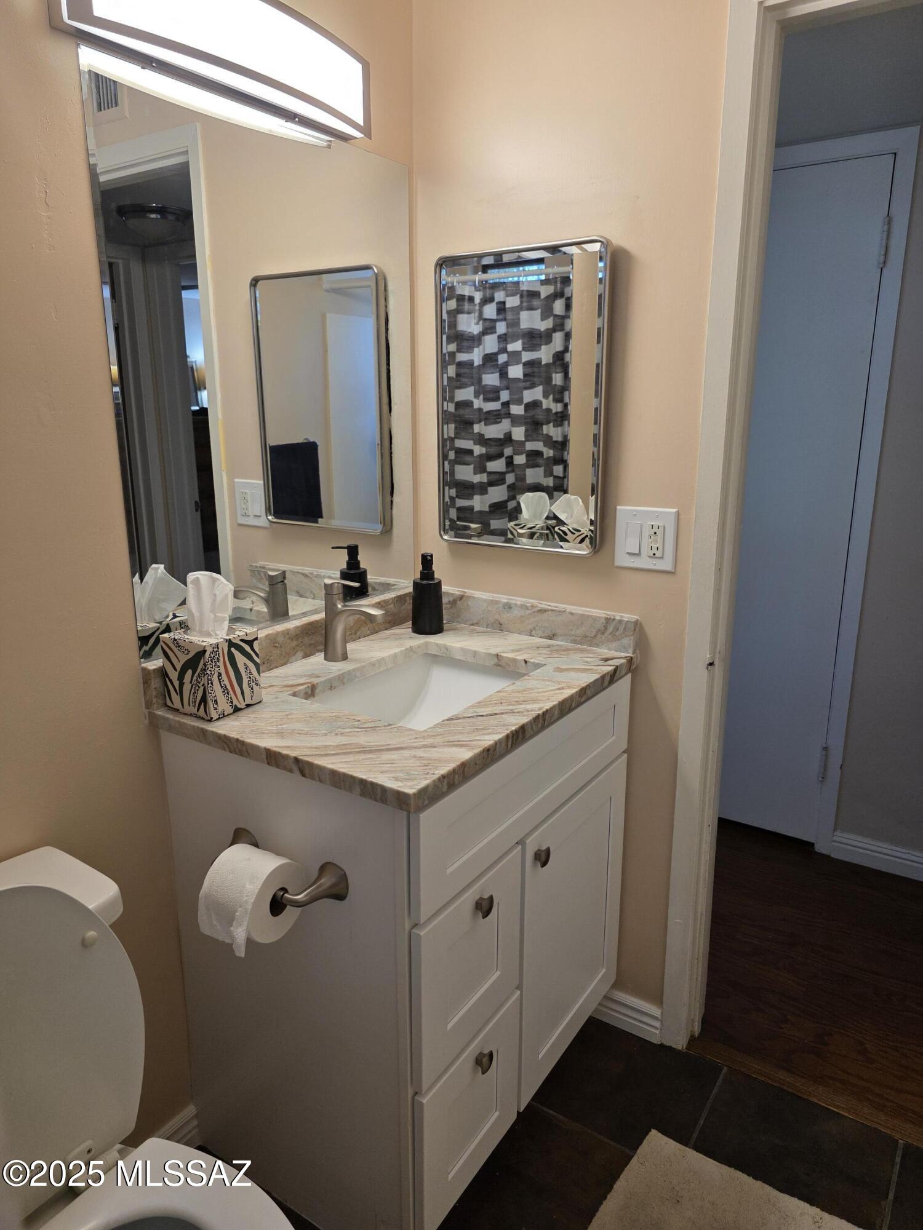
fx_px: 818
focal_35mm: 23
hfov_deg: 58.9
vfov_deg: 73.9
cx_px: 462
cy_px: 615
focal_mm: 6.3
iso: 100
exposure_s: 1/120
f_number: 1.7
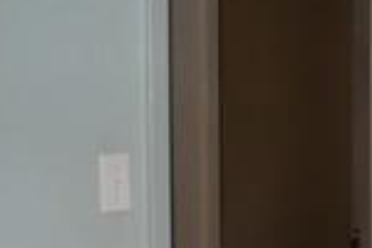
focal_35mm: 128
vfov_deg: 10.7
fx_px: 1323
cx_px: 605
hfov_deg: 14.6
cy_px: 198
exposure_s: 1/125
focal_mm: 20
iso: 900
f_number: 3.8
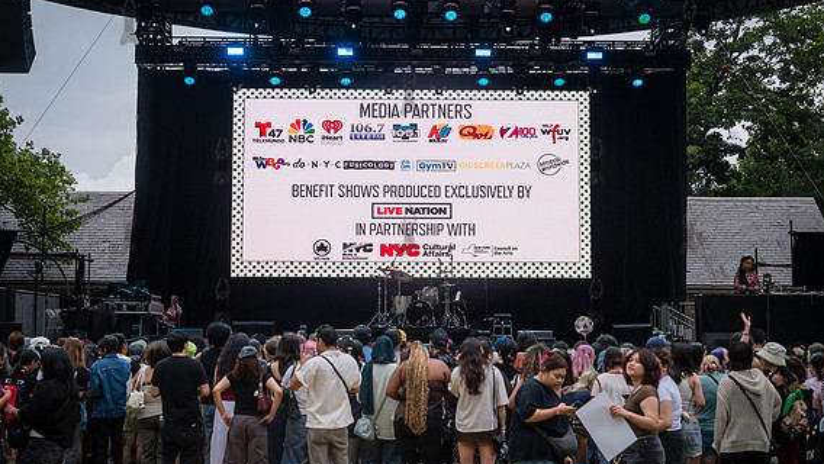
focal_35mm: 55
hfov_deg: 37.8
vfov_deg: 21.9
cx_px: 408
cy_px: 229
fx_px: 1202
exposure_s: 1/2000
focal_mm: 51
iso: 1250
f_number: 4.5
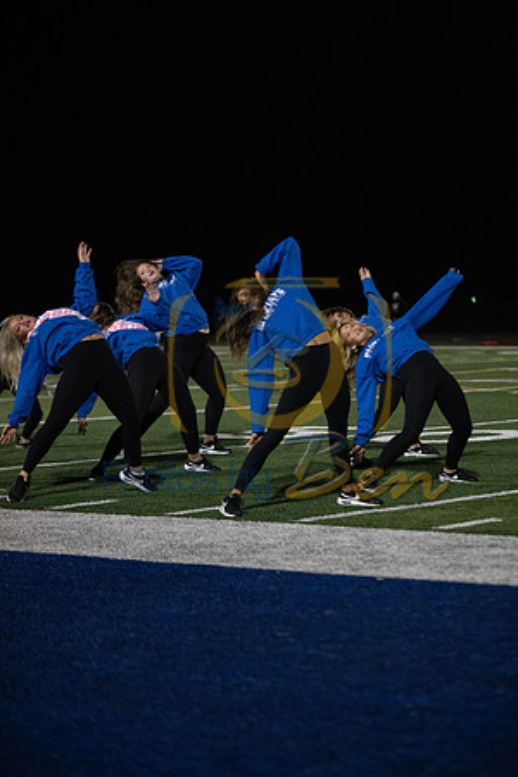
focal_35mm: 110
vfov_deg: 18.6
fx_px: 2374
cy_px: 388
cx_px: 259
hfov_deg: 12.5
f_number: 2.8
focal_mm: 110
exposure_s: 1/1600
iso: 5000
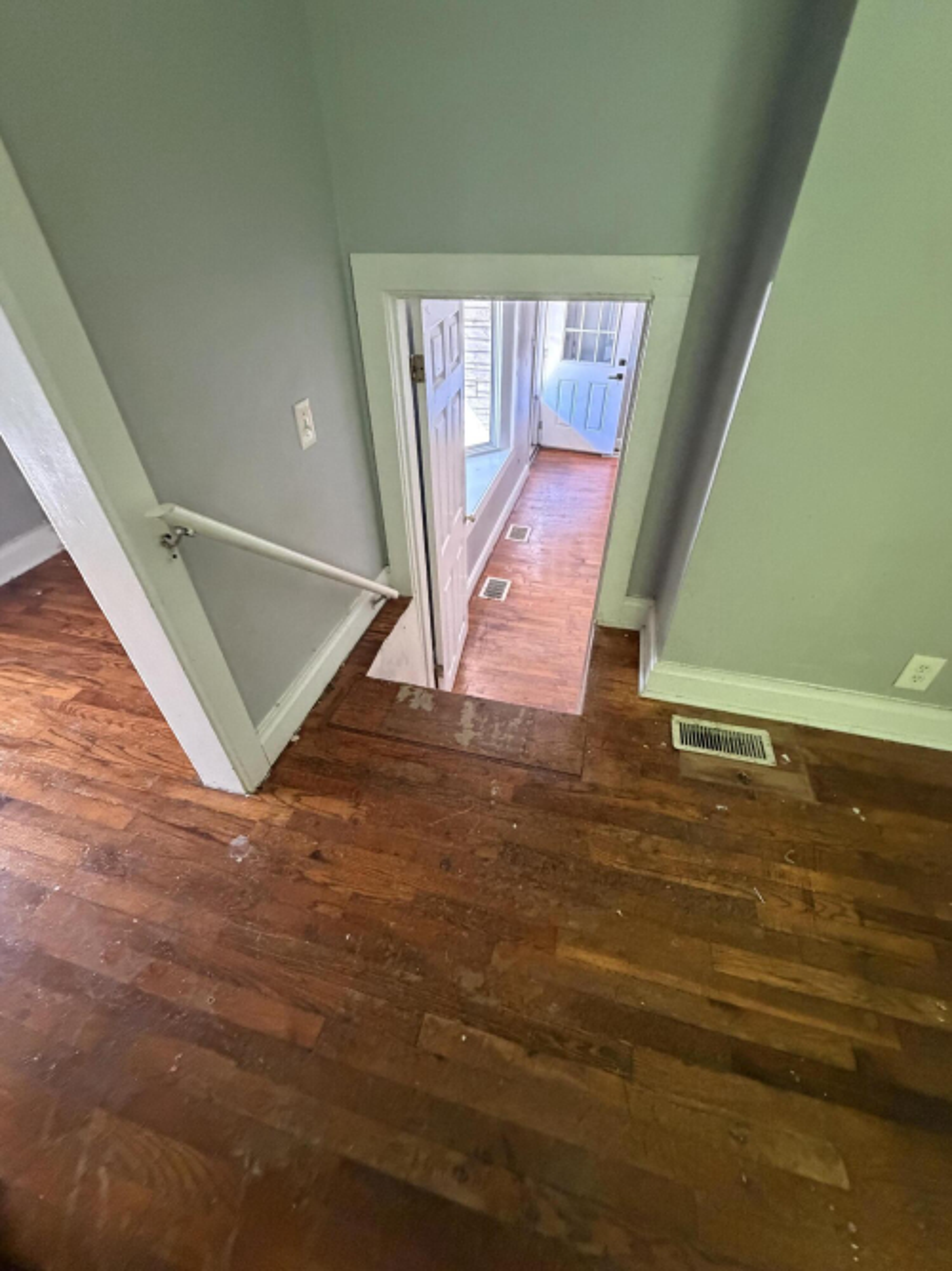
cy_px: 636
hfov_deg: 85.7
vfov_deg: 102.1
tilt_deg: -38.2
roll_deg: +0.2
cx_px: 476
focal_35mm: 14
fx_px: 514
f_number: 2.2
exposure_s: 1/60
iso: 1000
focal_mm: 2.22
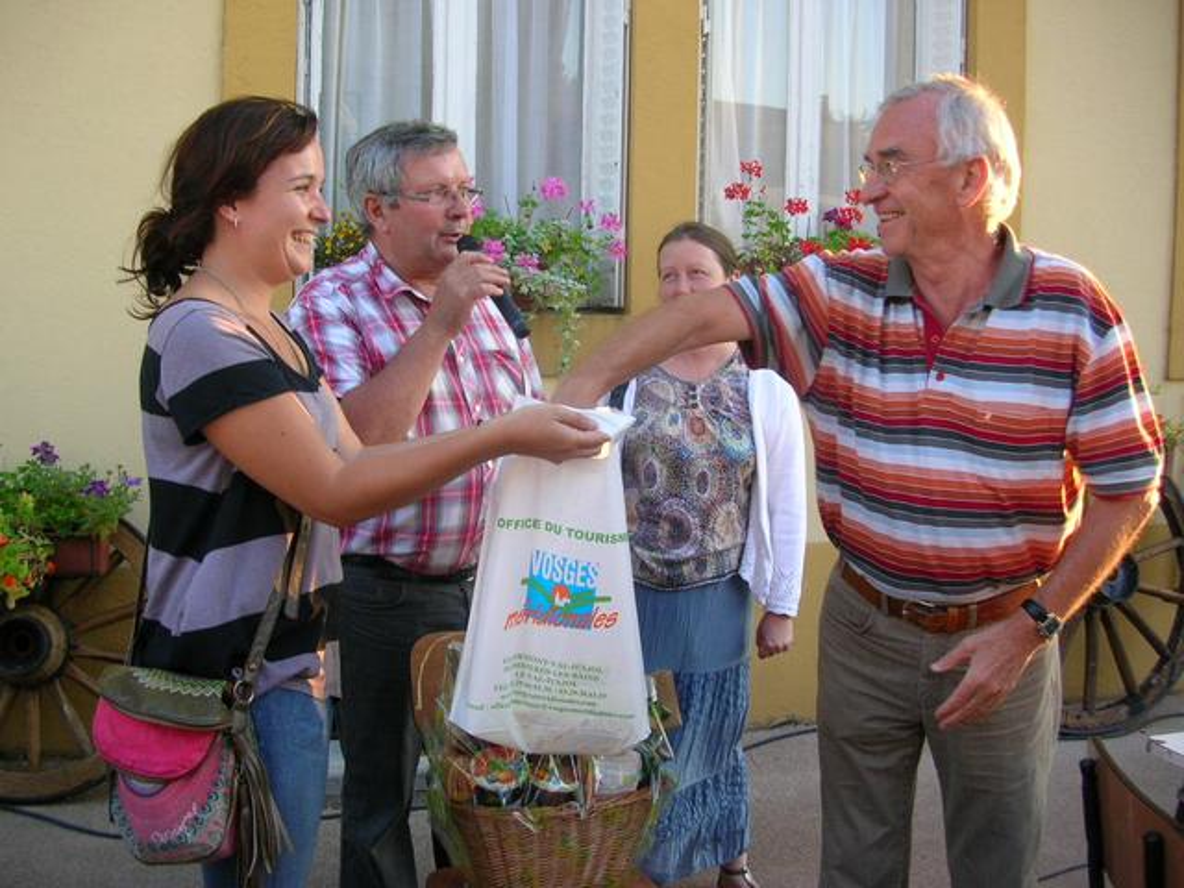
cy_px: 444
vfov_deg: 40.7
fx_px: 1197
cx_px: 592
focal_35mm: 35
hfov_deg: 52.6
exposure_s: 1/45.8
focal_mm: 5.8
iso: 50
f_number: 2.8
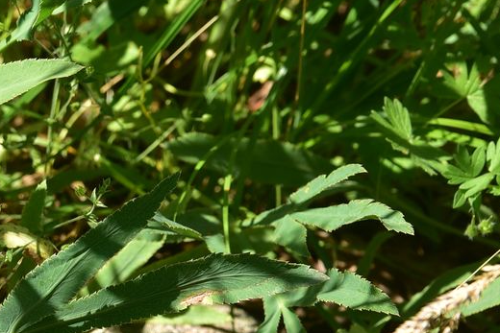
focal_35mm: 125
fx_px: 1736
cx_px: -14
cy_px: 331
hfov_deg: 16.0
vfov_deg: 10.9
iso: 160
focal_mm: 50
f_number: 13
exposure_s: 1/160
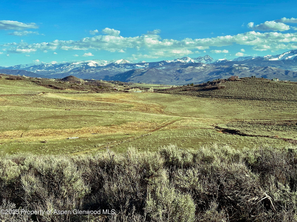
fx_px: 412
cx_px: 148
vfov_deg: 30.3
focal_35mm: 48
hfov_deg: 39.7
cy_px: 111
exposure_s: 1/3058
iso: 64
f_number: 1.78
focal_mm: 6.86
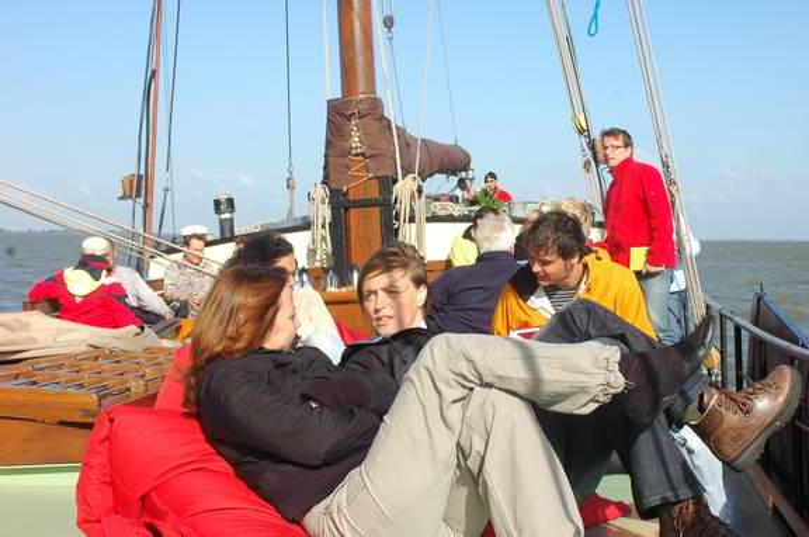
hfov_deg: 37.9
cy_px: 268
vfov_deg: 25.7
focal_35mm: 52
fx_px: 1178
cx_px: 404
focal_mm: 35
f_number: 10
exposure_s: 1/250
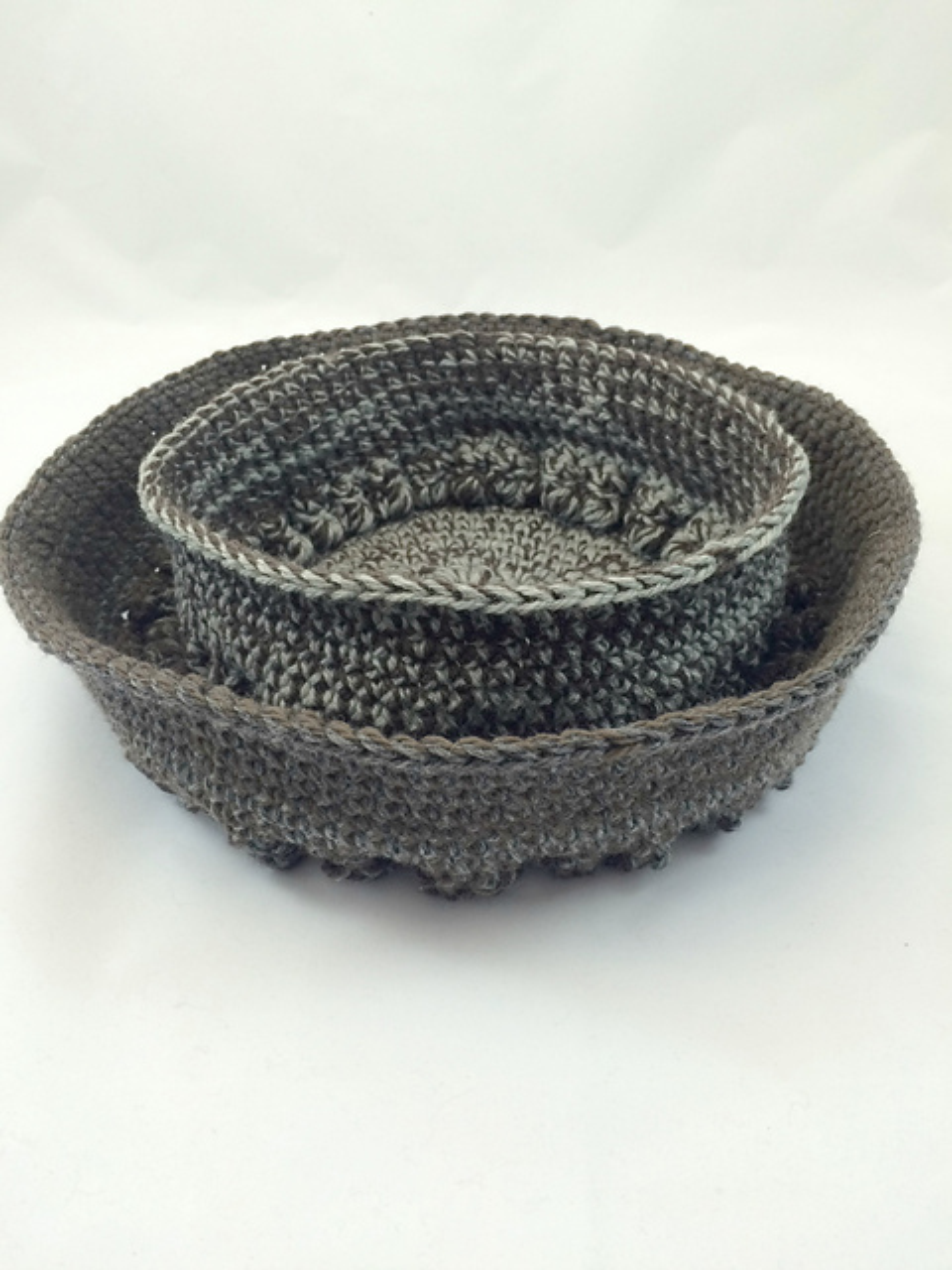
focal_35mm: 29
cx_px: 476
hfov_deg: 48.2
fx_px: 1063
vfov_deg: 61.7
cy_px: 635
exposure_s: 1/40
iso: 40
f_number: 2.2
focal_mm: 4.15
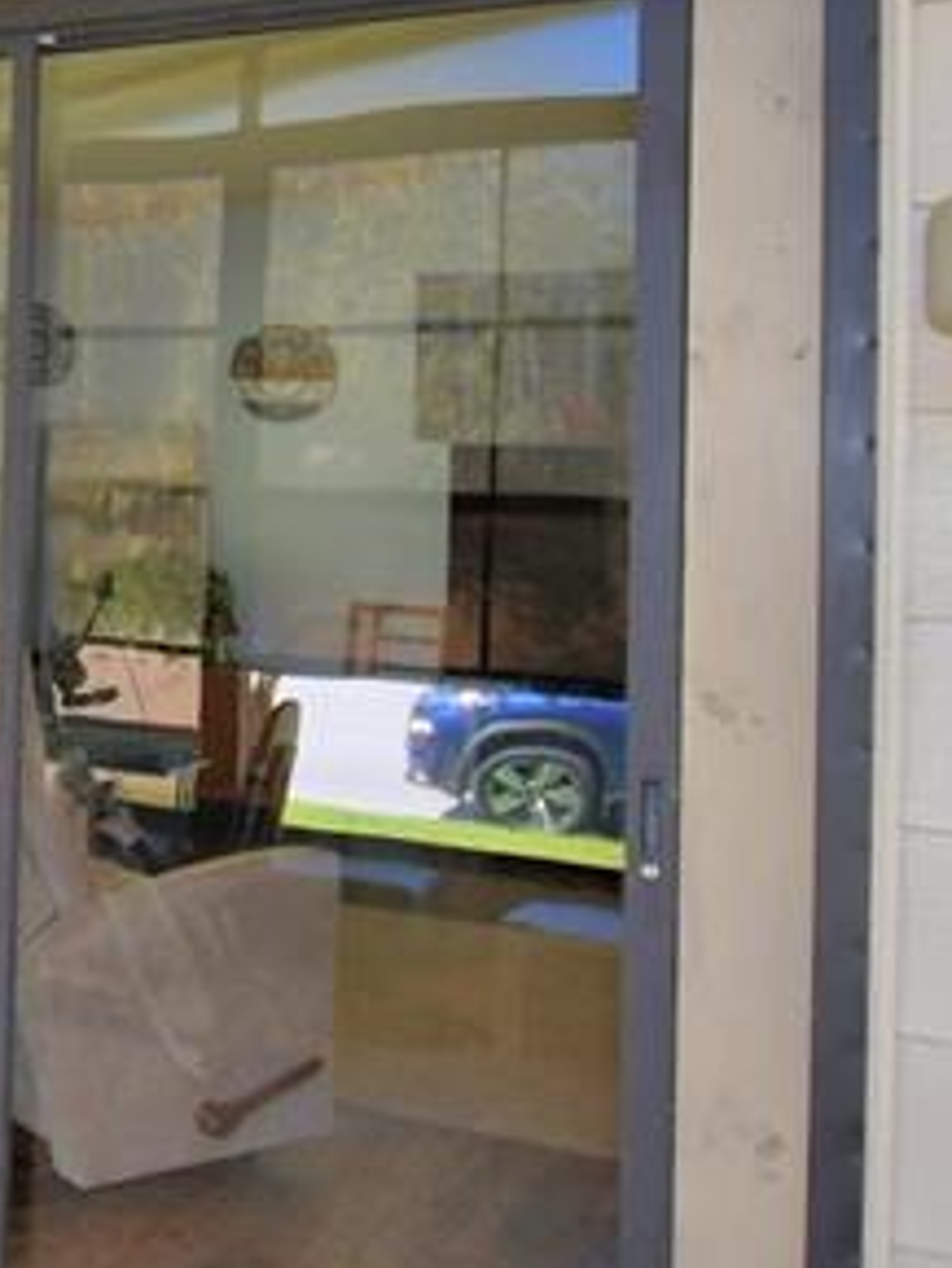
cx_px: -298
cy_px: 417
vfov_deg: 37.1
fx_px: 1869
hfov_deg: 24.7
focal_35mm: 51
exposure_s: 1/60
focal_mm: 10
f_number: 4.5
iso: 110
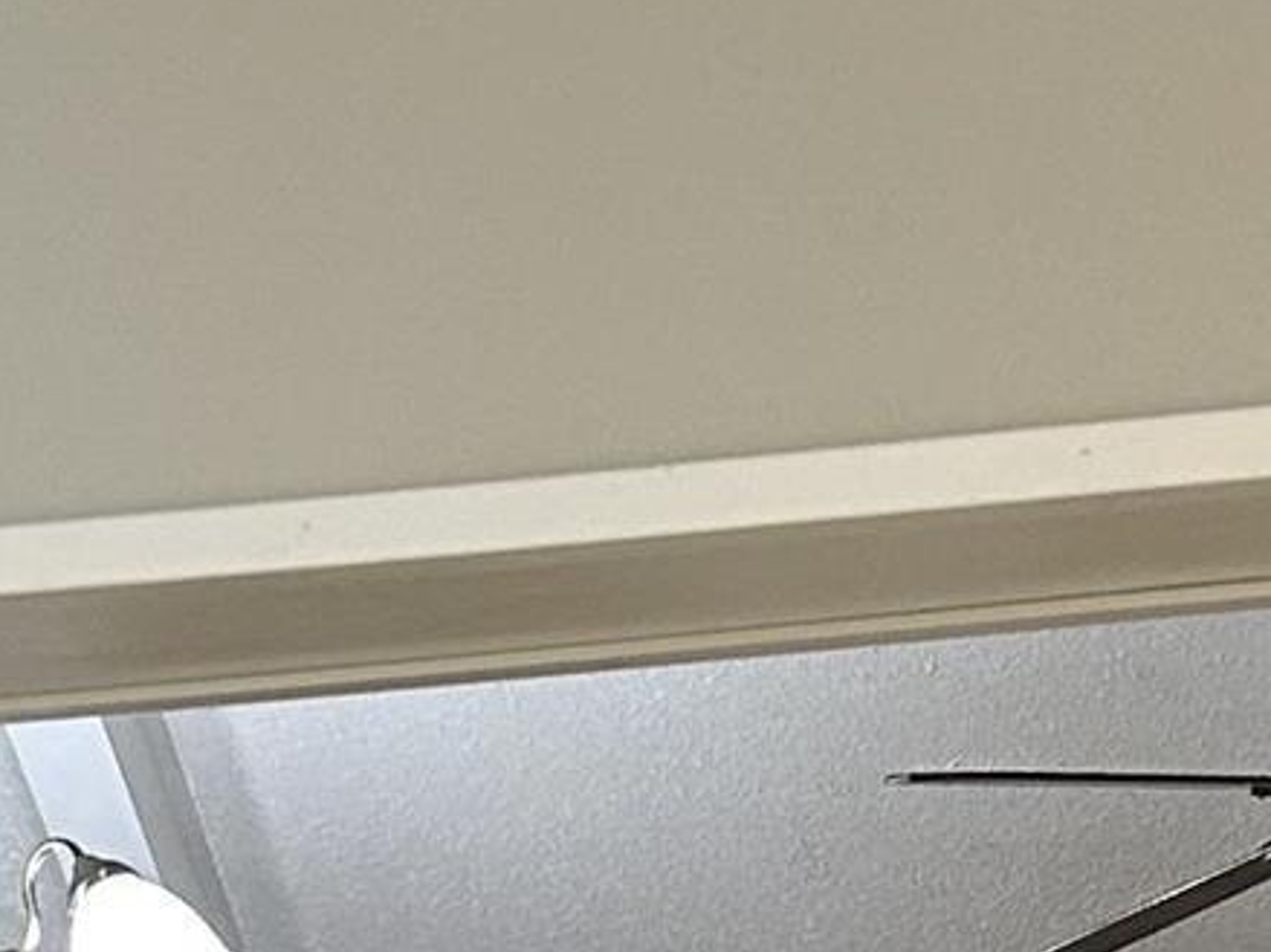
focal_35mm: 182
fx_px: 6681
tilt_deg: +2.2
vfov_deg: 7.7
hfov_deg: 10.8
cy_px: 2159
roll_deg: +1.2
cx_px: 113
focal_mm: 5.7
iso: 125
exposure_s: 1/60
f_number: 1.5
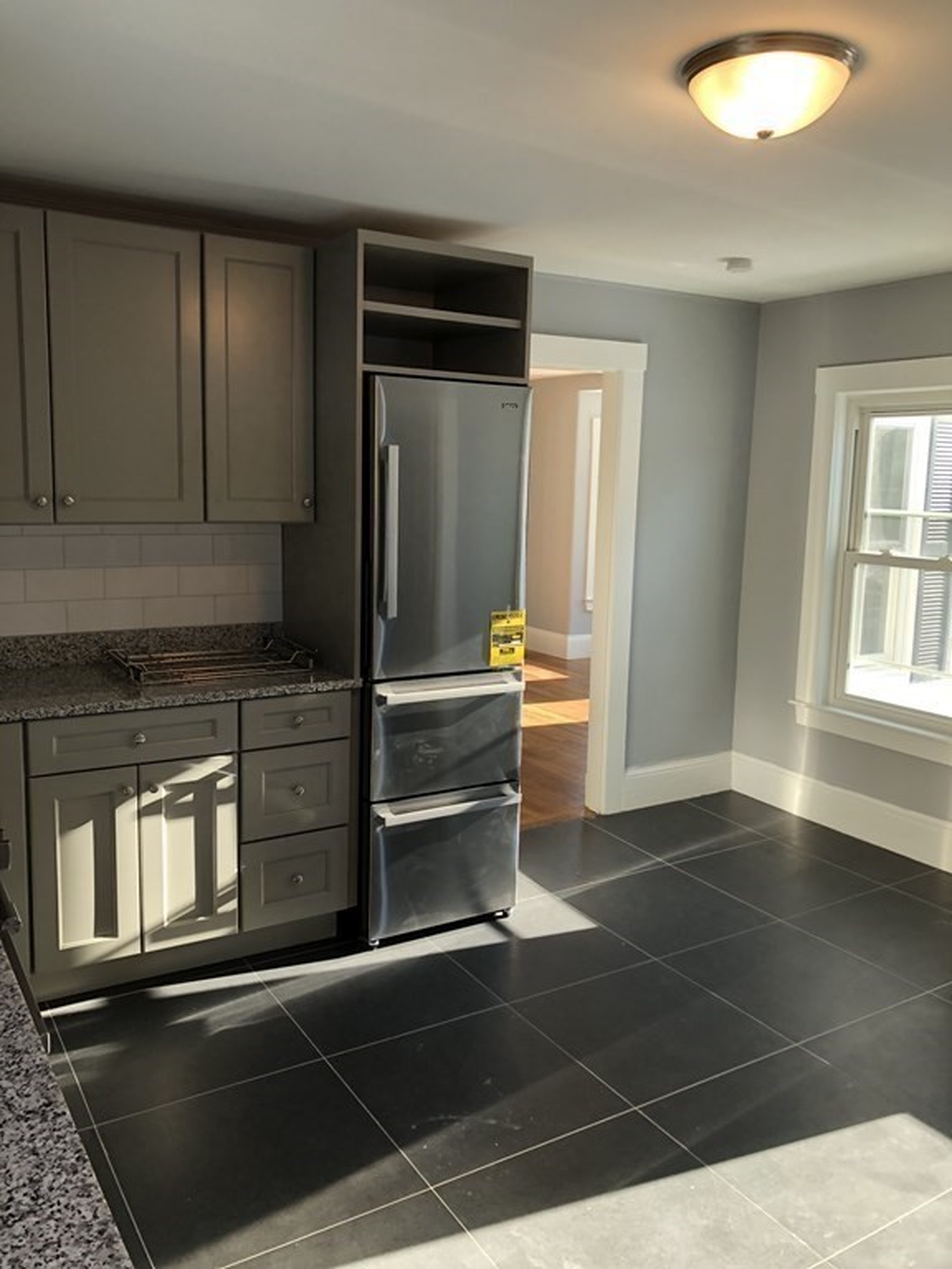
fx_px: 1027
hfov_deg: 49.7
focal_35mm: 28
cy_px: 634
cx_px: 476
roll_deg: -0.8
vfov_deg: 63.4
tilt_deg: -7.5
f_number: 1.8
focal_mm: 3.99
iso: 40
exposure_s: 1/120
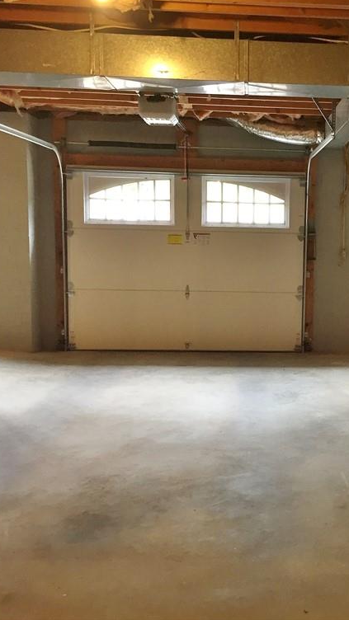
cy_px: 305
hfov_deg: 26.9
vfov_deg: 47.4
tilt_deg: -6.6
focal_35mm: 43
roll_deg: -1.9
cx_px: 305
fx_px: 707
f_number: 2.2
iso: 80
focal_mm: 4.15
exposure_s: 1/30
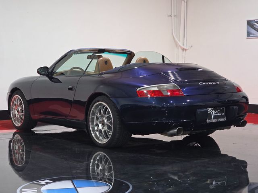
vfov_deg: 21.3
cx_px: 129
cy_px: 96
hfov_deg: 28.2
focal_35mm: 69
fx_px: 514
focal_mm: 7.9
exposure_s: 1/120
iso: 400
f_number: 2.4
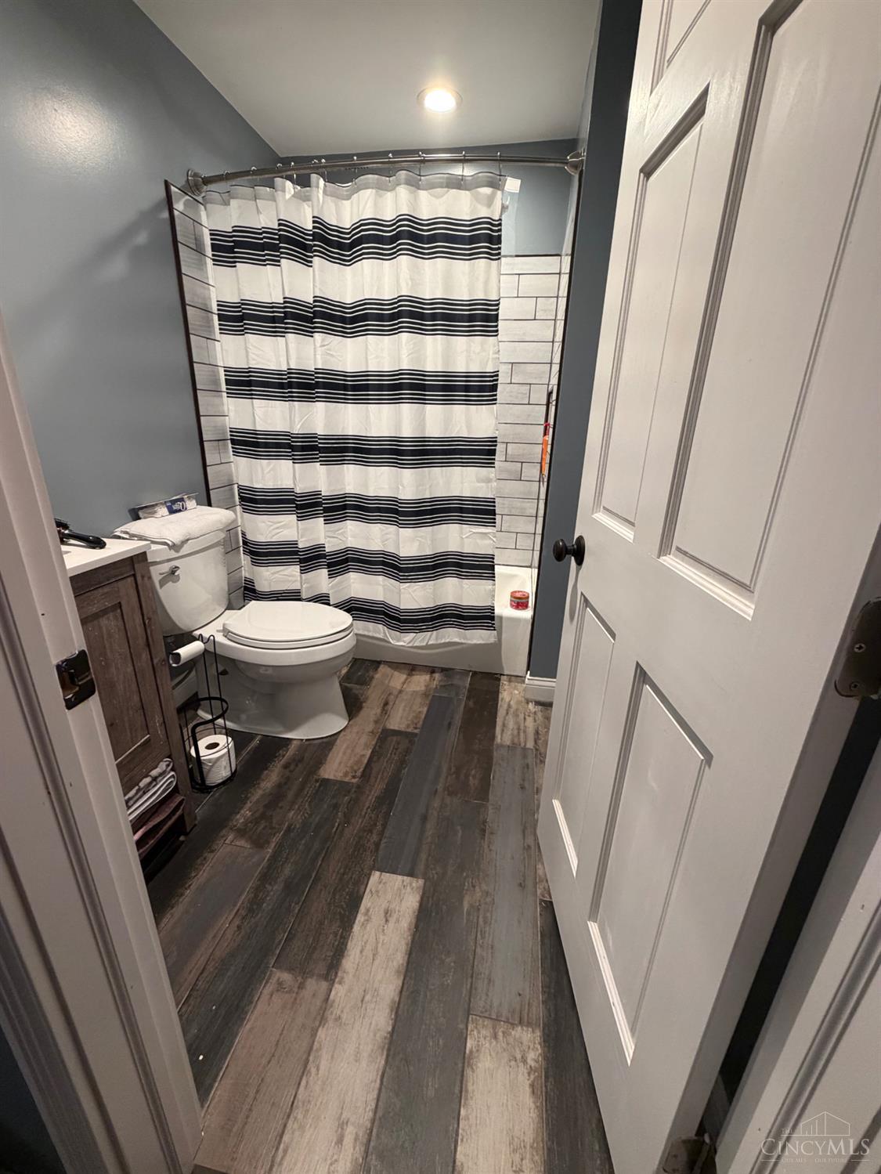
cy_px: 587
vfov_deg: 102.0
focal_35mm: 14
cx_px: 440
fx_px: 475
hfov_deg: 85.7
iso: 250
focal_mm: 2.22
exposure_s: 1/60
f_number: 2.2
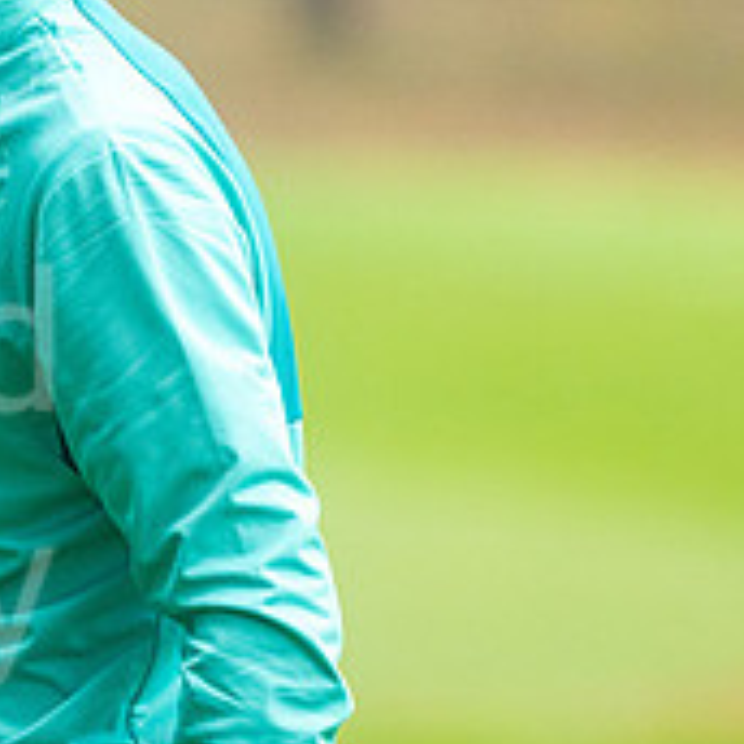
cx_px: -493
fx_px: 31320
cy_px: 381
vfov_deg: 1.4
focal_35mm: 1288
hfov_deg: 1.4
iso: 800
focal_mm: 300
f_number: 4
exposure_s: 1/800
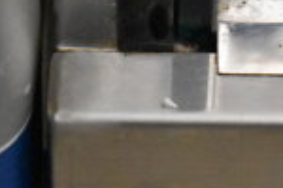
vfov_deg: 4.1
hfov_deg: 6.0
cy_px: 208
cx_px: 553
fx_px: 2641
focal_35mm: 336
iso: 9000
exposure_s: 1/100
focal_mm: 55
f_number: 5.6
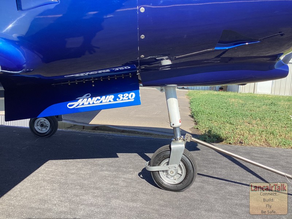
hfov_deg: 58.4
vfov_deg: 45.4
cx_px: 146
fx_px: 261
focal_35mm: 31
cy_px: 110
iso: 25
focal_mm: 3.3
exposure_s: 1/599
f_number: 2.4
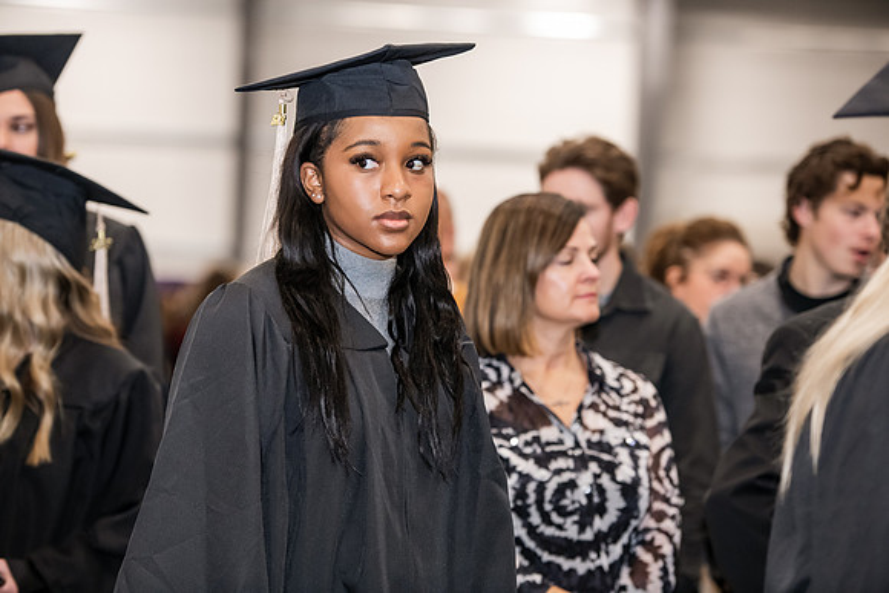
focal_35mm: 122
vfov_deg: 11.2
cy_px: 296
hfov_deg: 16.8
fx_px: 3013
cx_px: 444
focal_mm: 122
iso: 2500
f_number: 3.2
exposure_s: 1/200
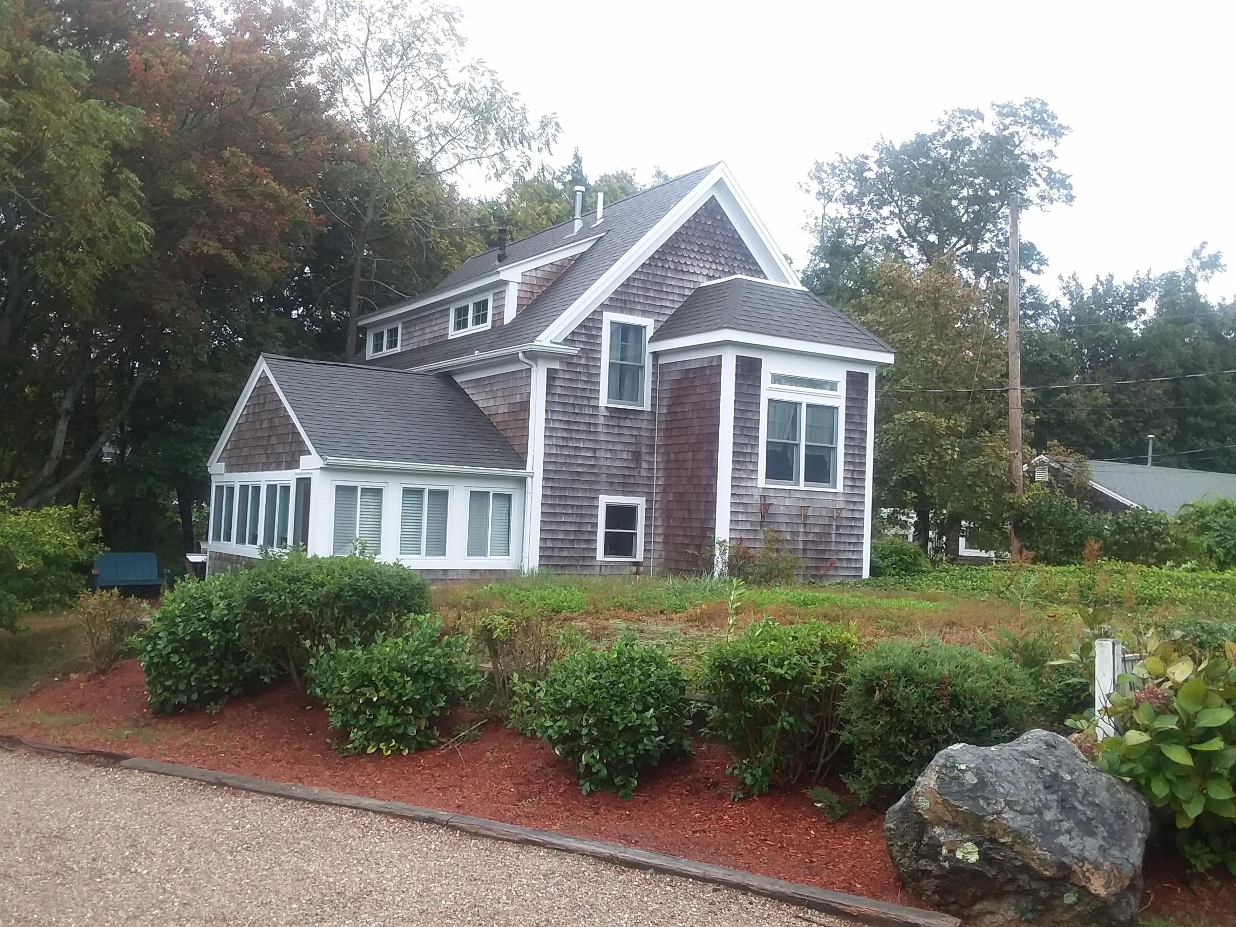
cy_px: 464
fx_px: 1035
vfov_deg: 48.2
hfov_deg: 61.7
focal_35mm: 29
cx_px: 618
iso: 40
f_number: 1.9
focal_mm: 2.47
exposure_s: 1/100
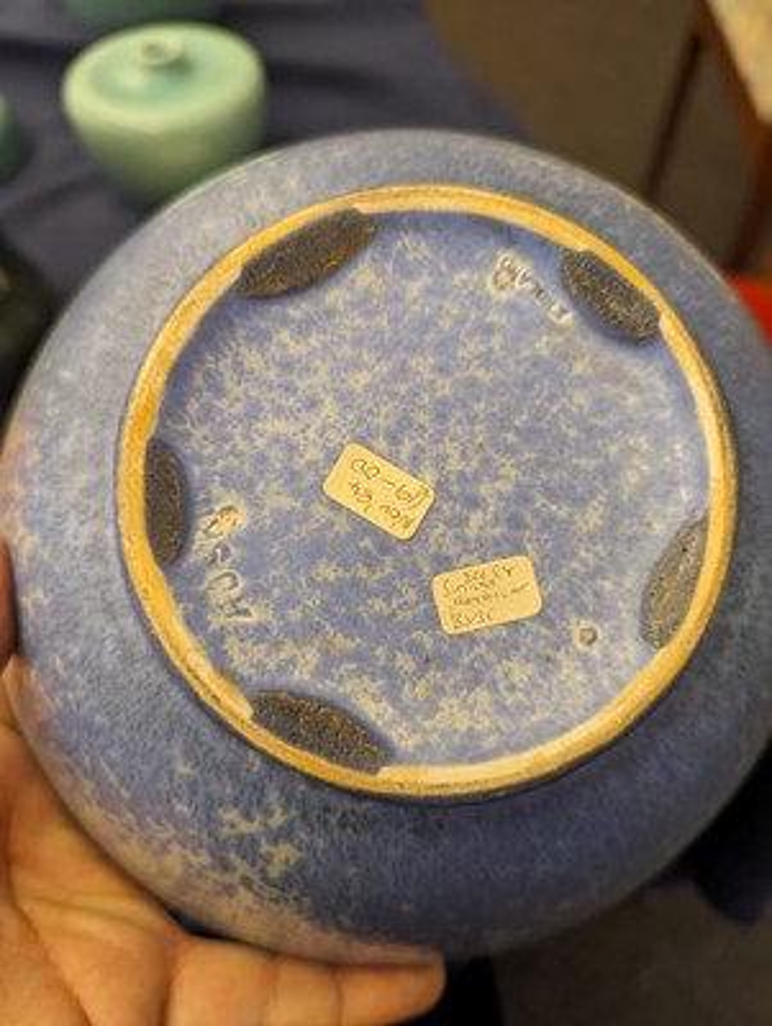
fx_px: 712
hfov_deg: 56.9
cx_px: 386
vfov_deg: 71.5
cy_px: 513
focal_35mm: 24
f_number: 1.85
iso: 703
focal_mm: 6.81
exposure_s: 1/100
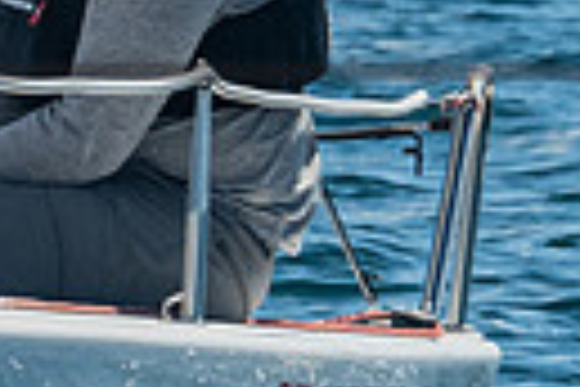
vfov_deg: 0.7
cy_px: -313
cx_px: -171
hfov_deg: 1.0
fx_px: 33154
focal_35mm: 2058
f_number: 10
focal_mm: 200
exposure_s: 1/400
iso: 400
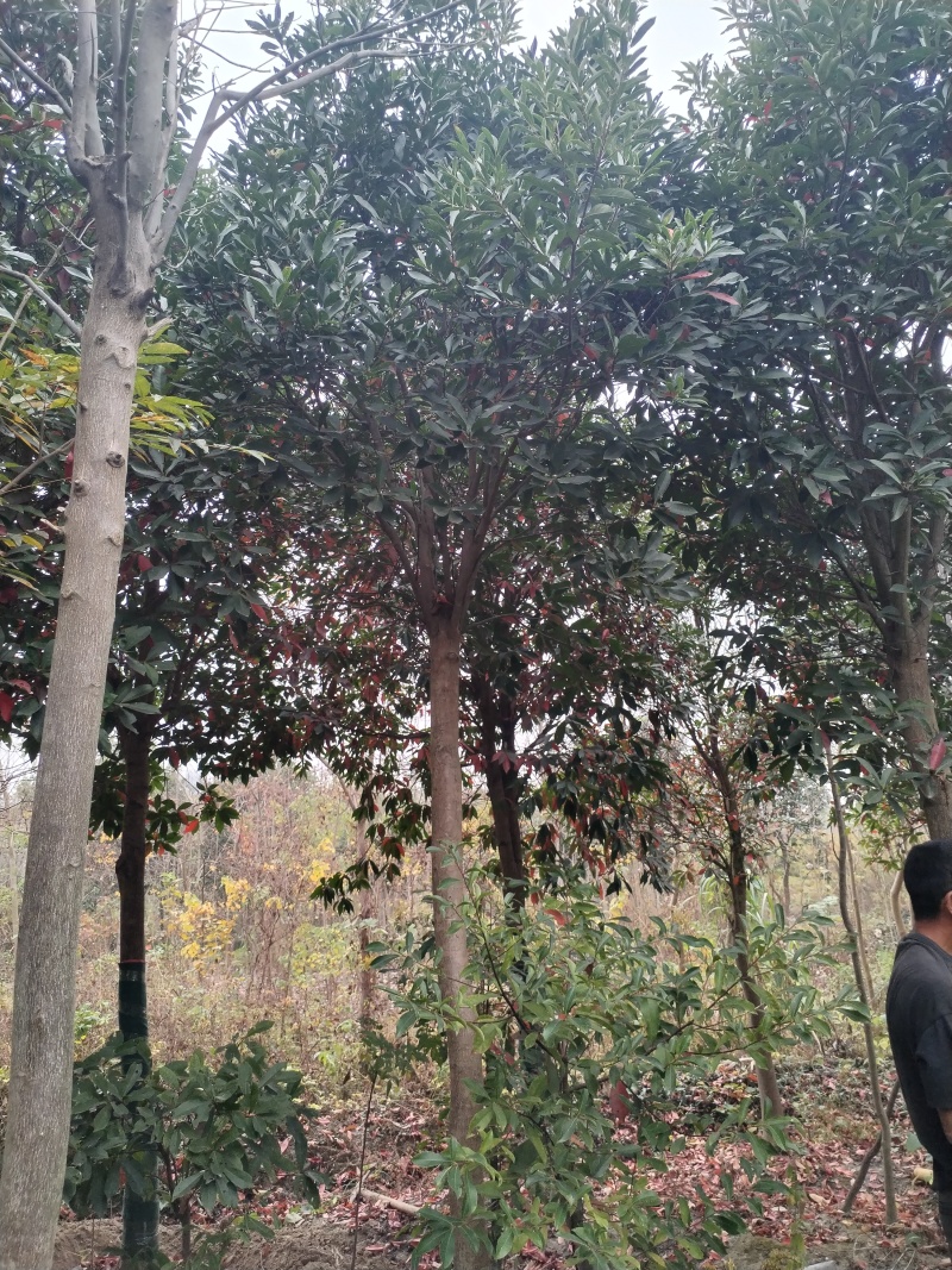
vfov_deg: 67.3
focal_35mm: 26
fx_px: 954
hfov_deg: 53.1
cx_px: 476
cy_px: 635
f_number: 1.8
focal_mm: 4.75
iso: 154
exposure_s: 1/100
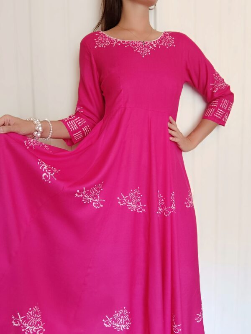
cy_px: 167
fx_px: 232
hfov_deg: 56.8
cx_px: 126
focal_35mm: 24
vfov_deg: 71.6
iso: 98
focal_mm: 3.24
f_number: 2.45
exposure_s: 1/33.3
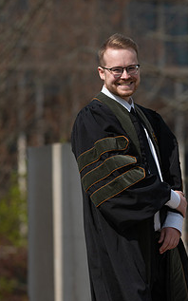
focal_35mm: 289
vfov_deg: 7.3
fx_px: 2370
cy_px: 140
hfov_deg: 4.5
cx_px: 97
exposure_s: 1/800
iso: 125
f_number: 4.5
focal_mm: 200
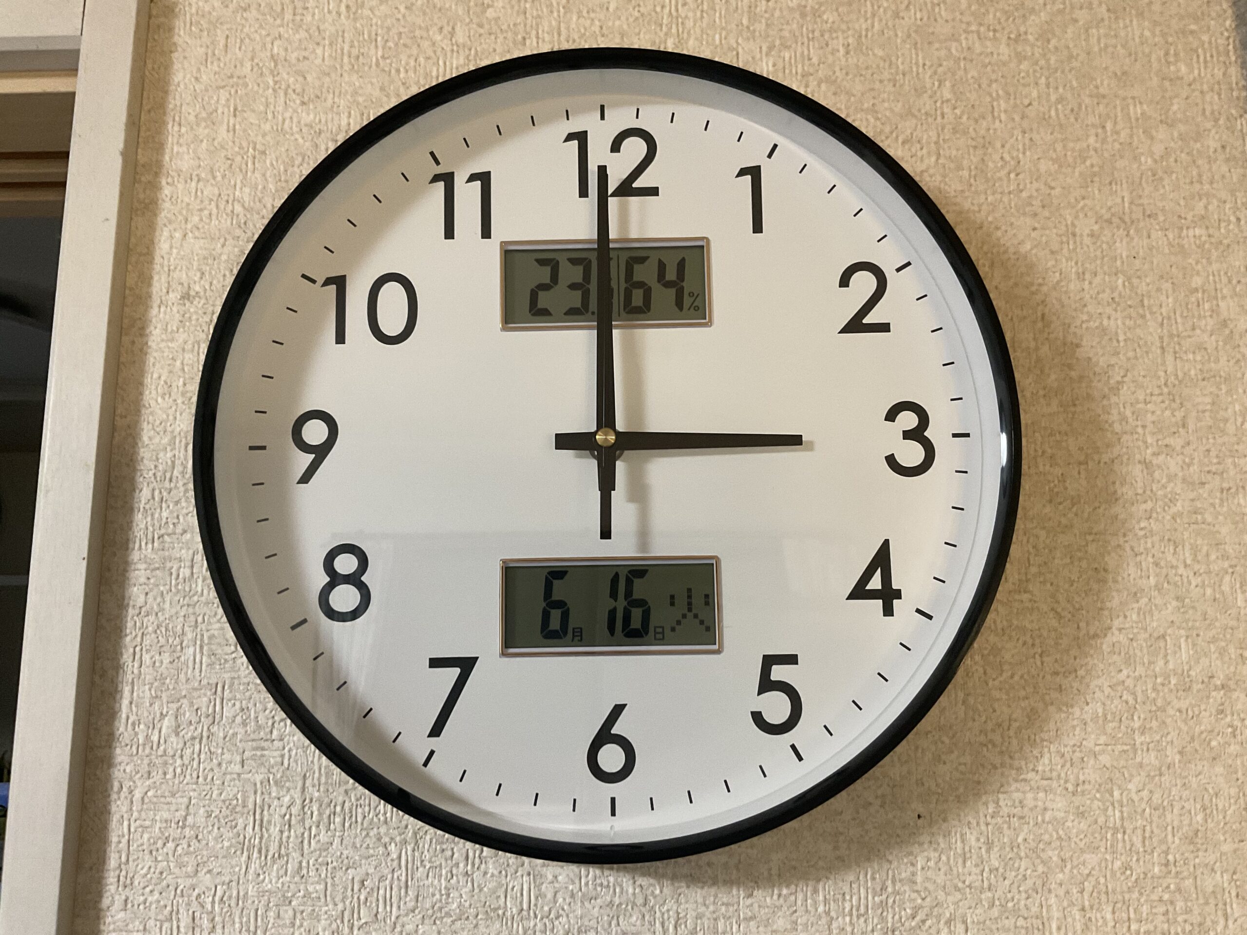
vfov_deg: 48.2
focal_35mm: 29
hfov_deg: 61.7
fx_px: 1045
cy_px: 468
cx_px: 624
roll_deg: -0.4
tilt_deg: +9.4
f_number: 1.8
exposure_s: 1/50
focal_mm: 3
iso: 160
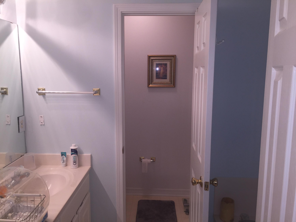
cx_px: 148
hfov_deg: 61.7
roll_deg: -1.4
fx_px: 248
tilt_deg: -8.7
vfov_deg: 48.2
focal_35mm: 29
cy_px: 111
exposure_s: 1/35
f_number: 2.2
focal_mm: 4.15
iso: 32
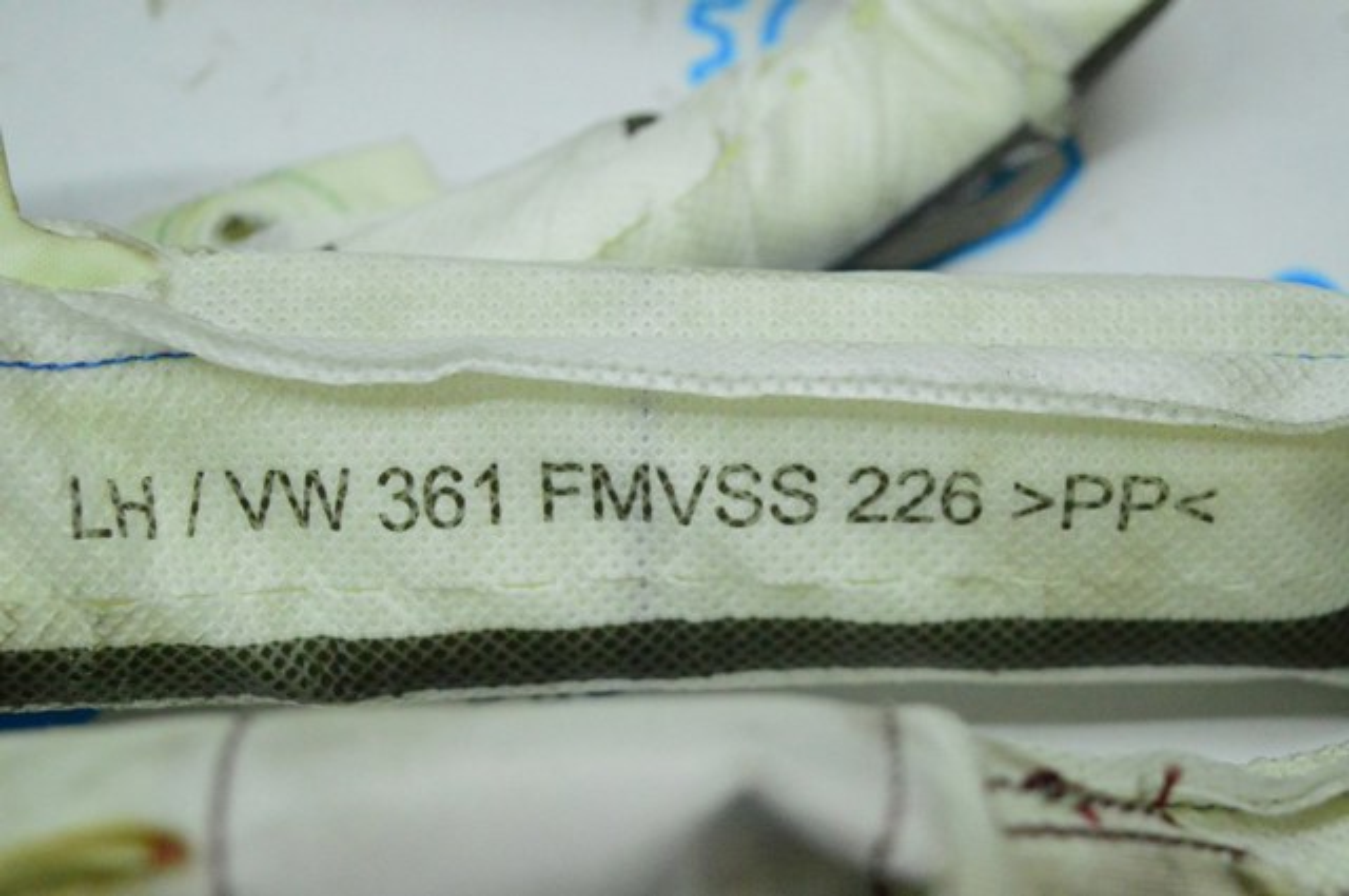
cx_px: 674
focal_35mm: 63
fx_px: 2358
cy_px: 448
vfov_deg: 21.5
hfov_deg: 31.9
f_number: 5
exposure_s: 1/800
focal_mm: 42
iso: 6400
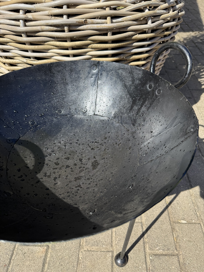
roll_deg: -0.5
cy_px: 136
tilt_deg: -41.6
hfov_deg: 56.8
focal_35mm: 24
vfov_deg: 71.6
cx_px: 102
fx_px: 189
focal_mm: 6.76
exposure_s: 1/2041
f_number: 1.78
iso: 80
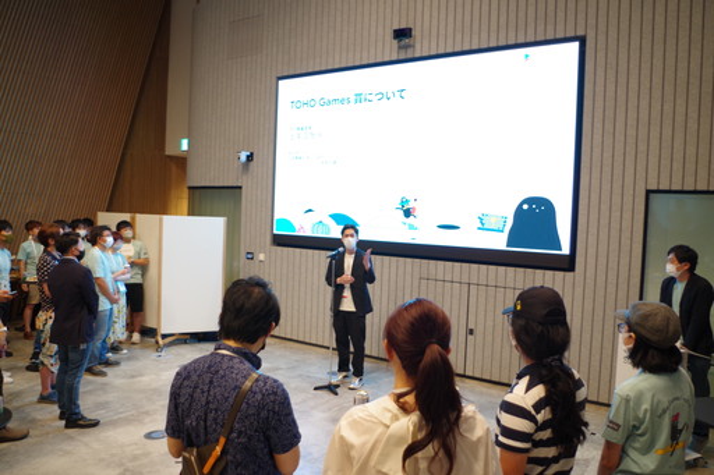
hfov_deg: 67.4
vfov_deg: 47.9
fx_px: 535
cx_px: 357
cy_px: 238
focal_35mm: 27
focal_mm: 18
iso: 800
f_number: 3.5
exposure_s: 1/50
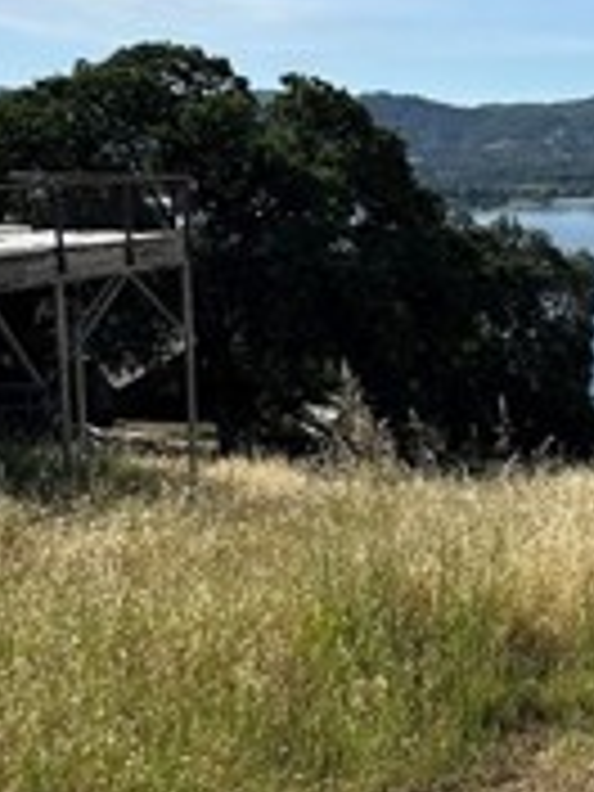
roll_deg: +0.1
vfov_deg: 36.8
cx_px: 648
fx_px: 1167
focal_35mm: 51
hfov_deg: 26.4
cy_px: 225
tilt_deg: -4.3
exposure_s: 1/3610
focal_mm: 2.22
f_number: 2.2
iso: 50
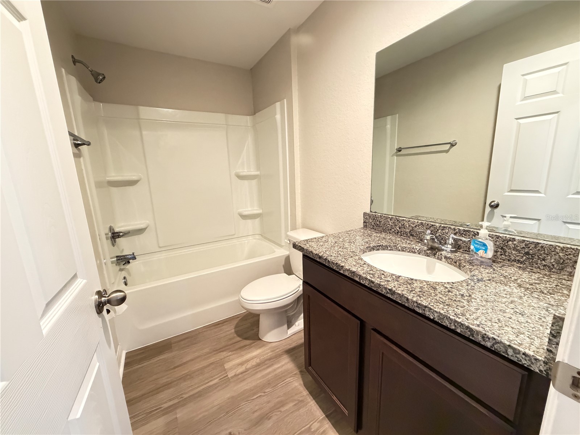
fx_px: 235
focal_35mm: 14
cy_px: 218
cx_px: 290
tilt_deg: -11.1
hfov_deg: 102.1
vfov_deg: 85.7
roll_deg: +2.5
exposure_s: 1/40
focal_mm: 2.22
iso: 1000
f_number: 2.2
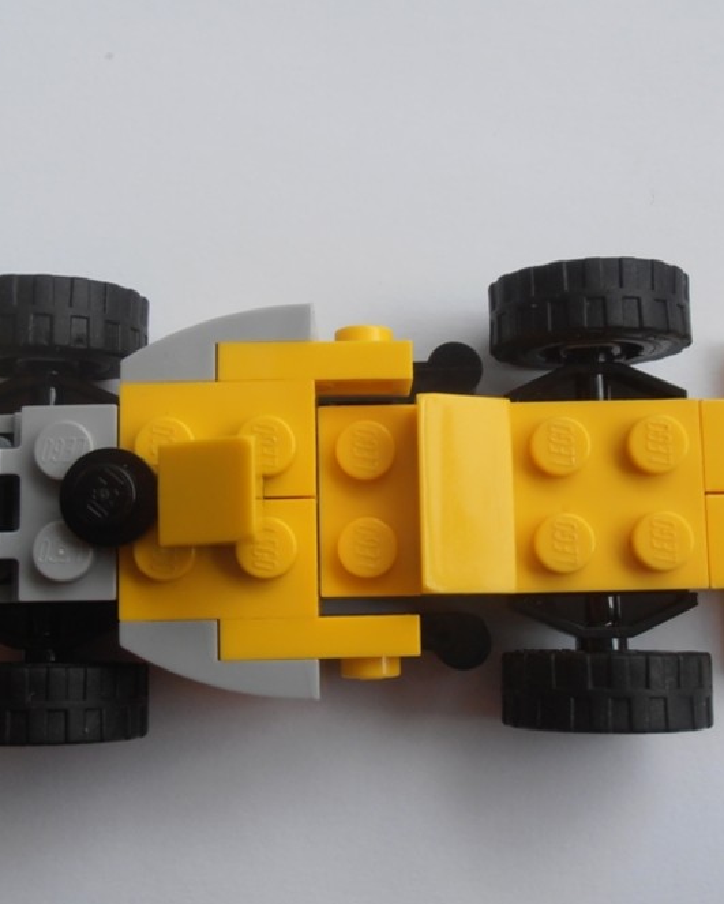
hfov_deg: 30.9
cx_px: 352
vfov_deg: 38.0
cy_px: 457
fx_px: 1312
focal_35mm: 49
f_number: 3.9
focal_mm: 6.61
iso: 80
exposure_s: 1/100
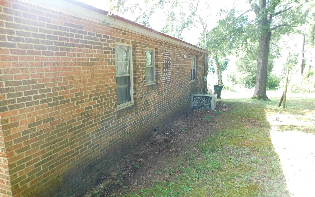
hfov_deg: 72.5
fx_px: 215
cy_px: 108
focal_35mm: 25
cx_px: 154
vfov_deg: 49.2
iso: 125
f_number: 3
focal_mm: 4
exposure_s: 1/60
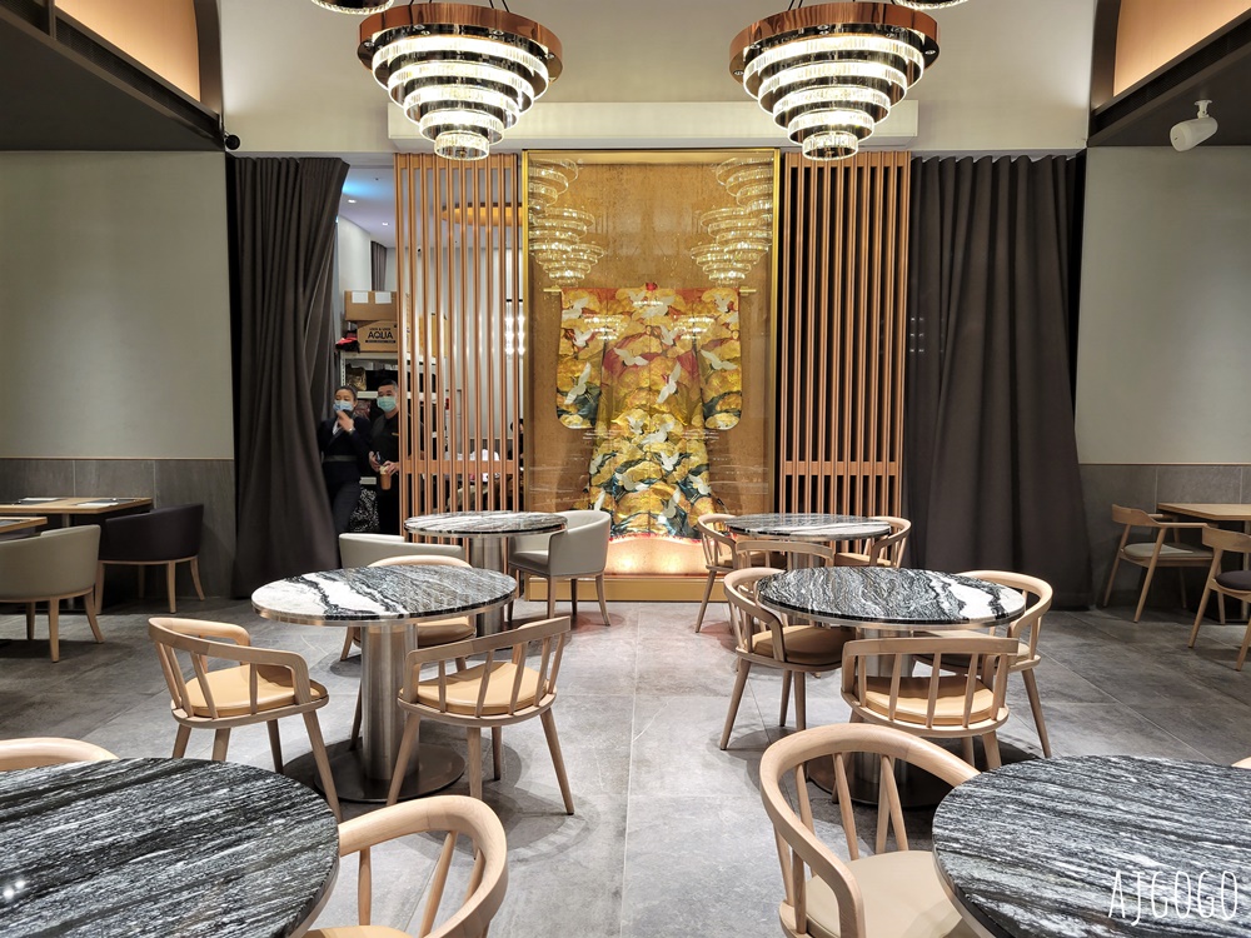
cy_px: 469
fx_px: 940
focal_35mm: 26
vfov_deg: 53.1
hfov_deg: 67.3
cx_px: 626
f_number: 1.8
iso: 80
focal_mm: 5.4
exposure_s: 1/31
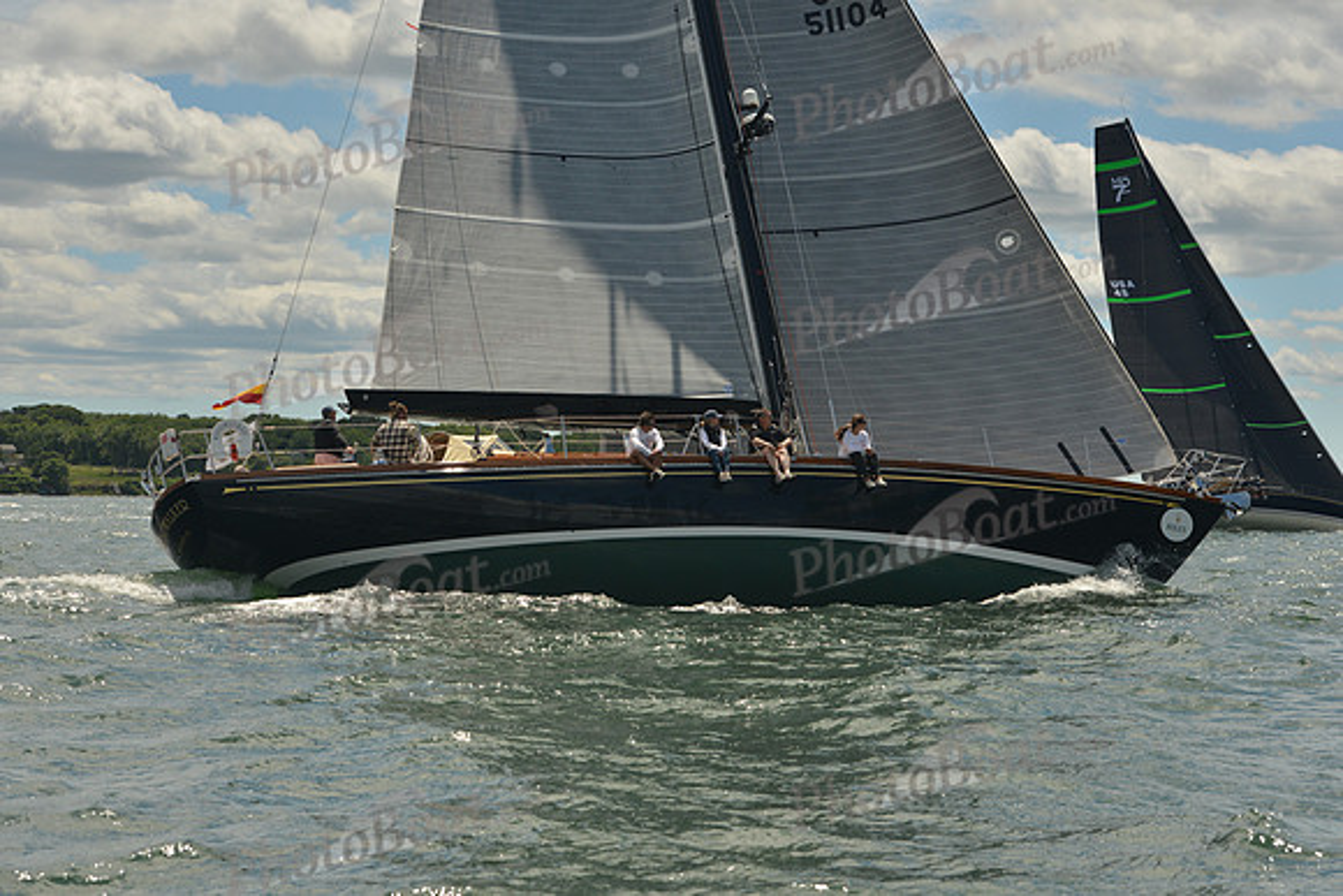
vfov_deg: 19.5
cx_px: 672
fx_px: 2612
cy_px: 448
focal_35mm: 70
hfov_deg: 28.8
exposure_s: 1/800
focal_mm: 70
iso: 400
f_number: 8
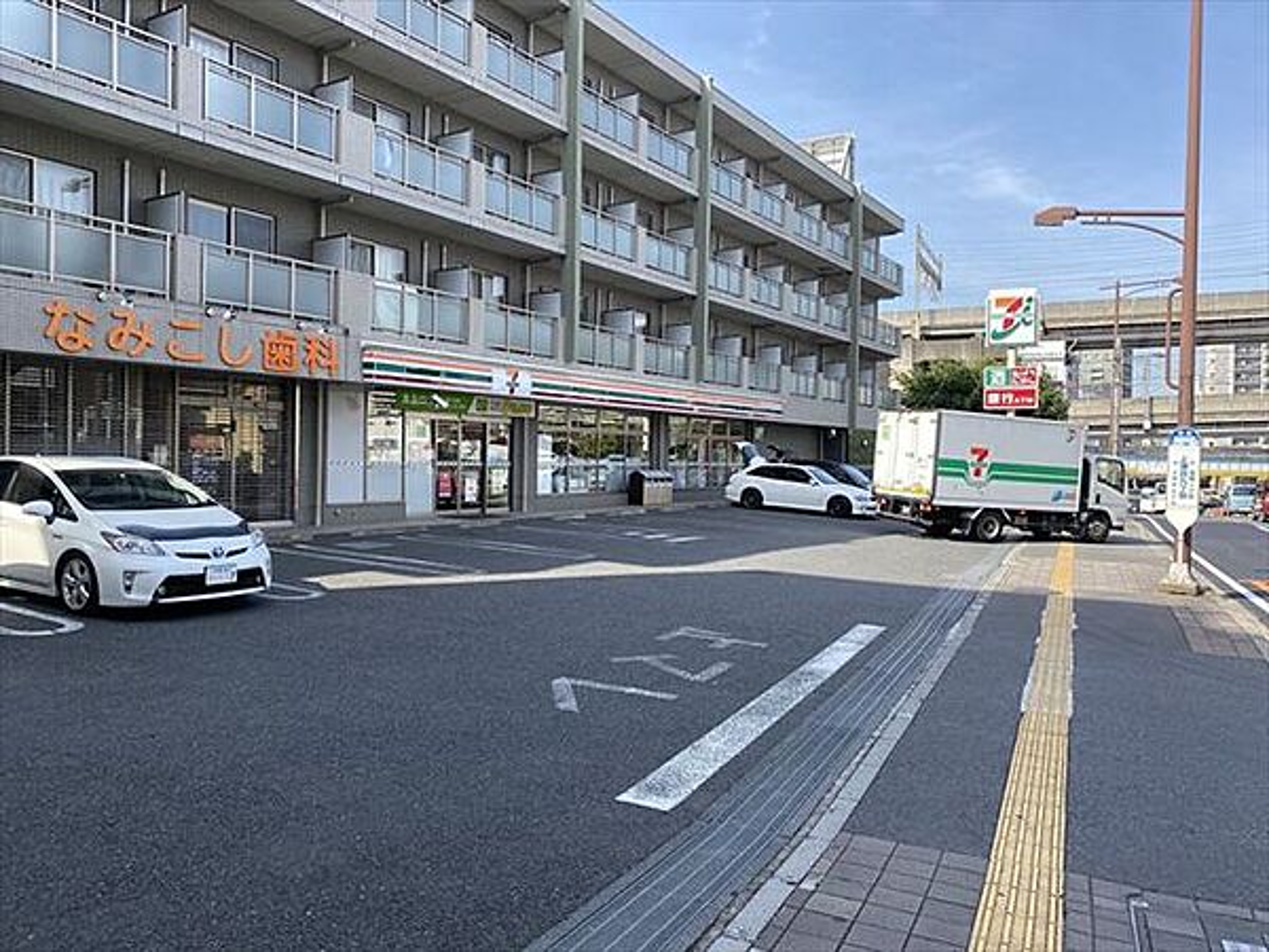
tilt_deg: -1.8
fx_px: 953
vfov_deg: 53.1
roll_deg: -1.2
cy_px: 476
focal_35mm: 26
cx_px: 634
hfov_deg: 67.3
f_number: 1.8
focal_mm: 4.25
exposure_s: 1/1034
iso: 32
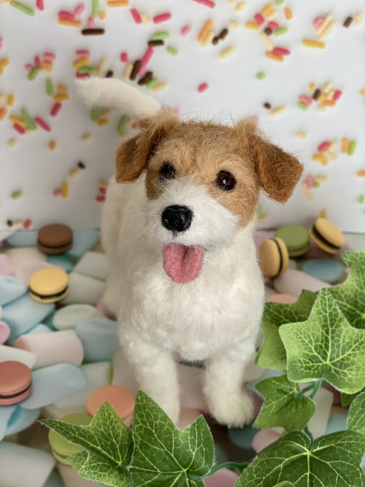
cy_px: 244
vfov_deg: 36.8
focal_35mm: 52
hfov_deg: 28.0
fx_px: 731
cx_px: 182
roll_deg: +0.1
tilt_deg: -30.0
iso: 64
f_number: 2
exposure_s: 1/122
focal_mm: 6
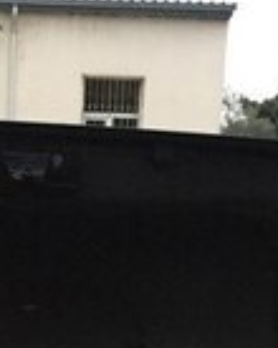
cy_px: 464
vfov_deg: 17.5
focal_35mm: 102
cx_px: 15
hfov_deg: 14.9
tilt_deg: -13.4
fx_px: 1051
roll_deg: -1.6
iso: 250
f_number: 2.2
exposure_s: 1/17
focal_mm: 4.15
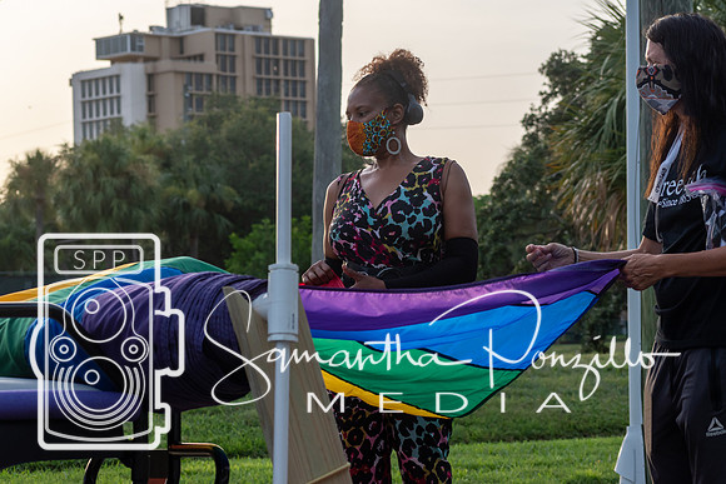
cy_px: 223
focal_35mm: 117
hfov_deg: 17.4
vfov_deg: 11.7
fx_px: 2366
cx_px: 326
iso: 200
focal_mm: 70
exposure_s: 1/500
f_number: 5.6
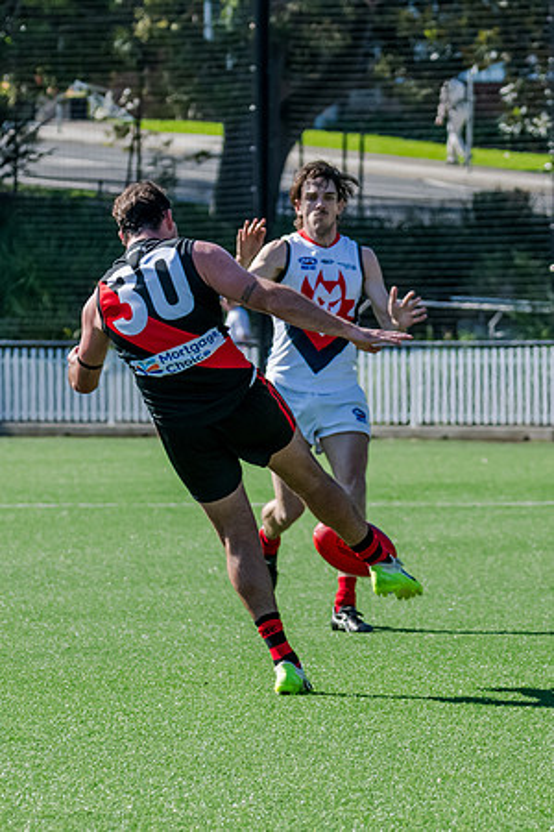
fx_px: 8149
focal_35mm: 353
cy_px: 351
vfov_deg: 5.8
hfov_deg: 3.9
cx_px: 191
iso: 800
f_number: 8
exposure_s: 1/1600
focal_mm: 170
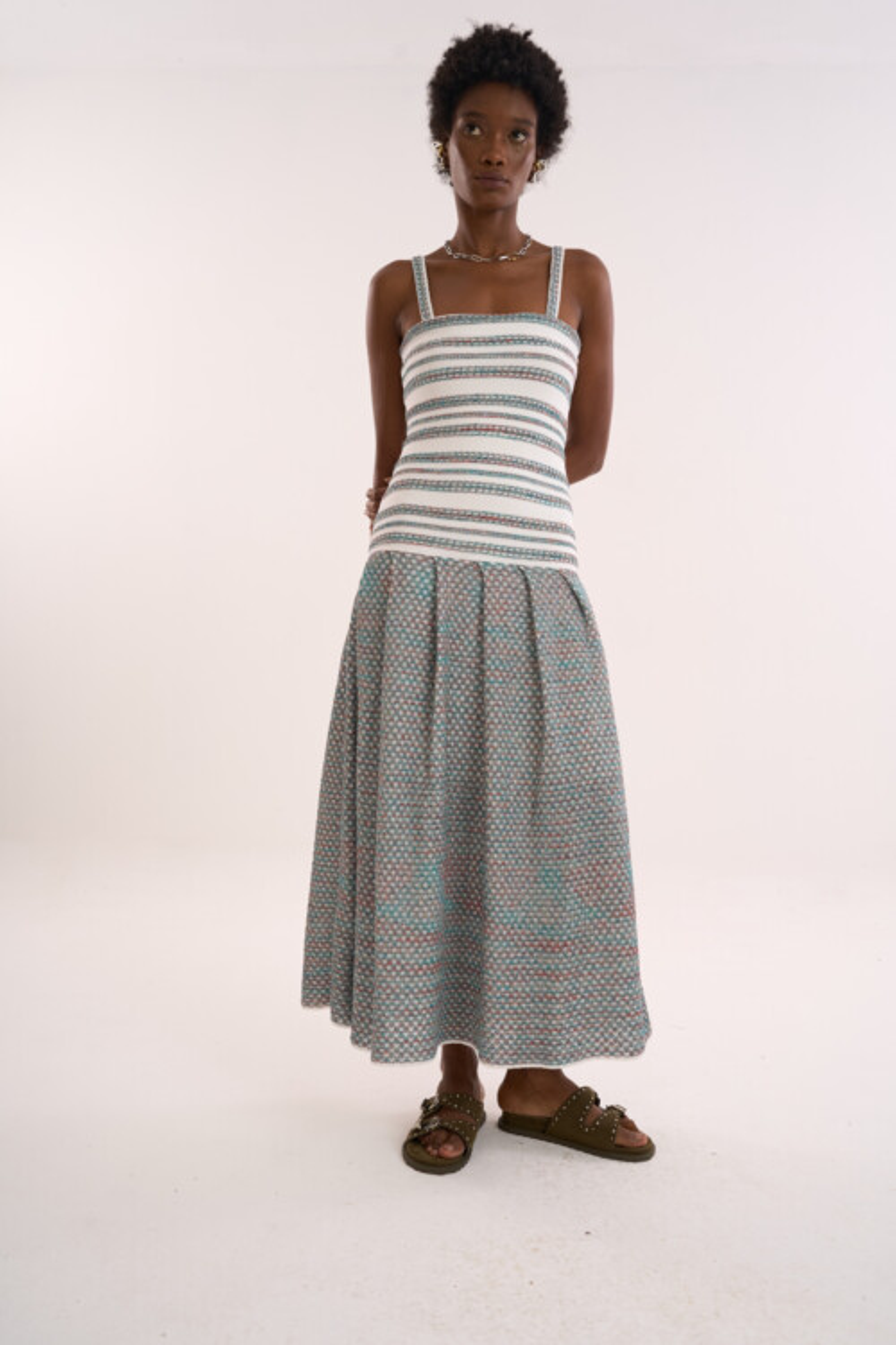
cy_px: 672
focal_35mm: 32
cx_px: 448
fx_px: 1191
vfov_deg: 58.9
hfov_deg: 41.2
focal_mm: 31.9
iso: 320
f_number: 8
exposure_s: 1/160
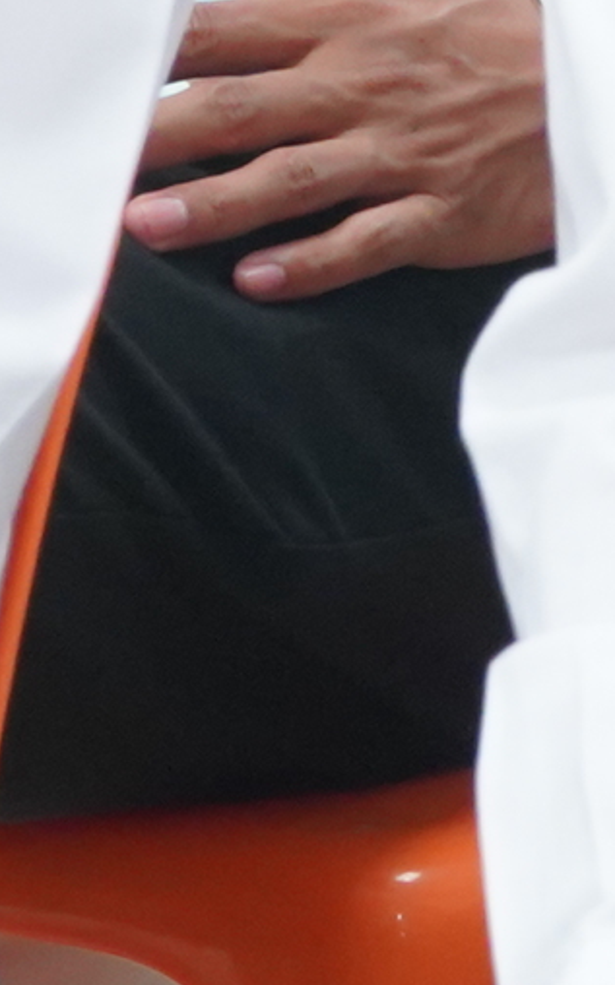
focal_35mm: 411
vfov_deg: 5.1
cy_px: -368
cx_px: 541
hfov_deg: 3.2
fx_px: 11034
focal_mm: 52
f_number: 6.3
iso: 3200
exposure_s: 1/60
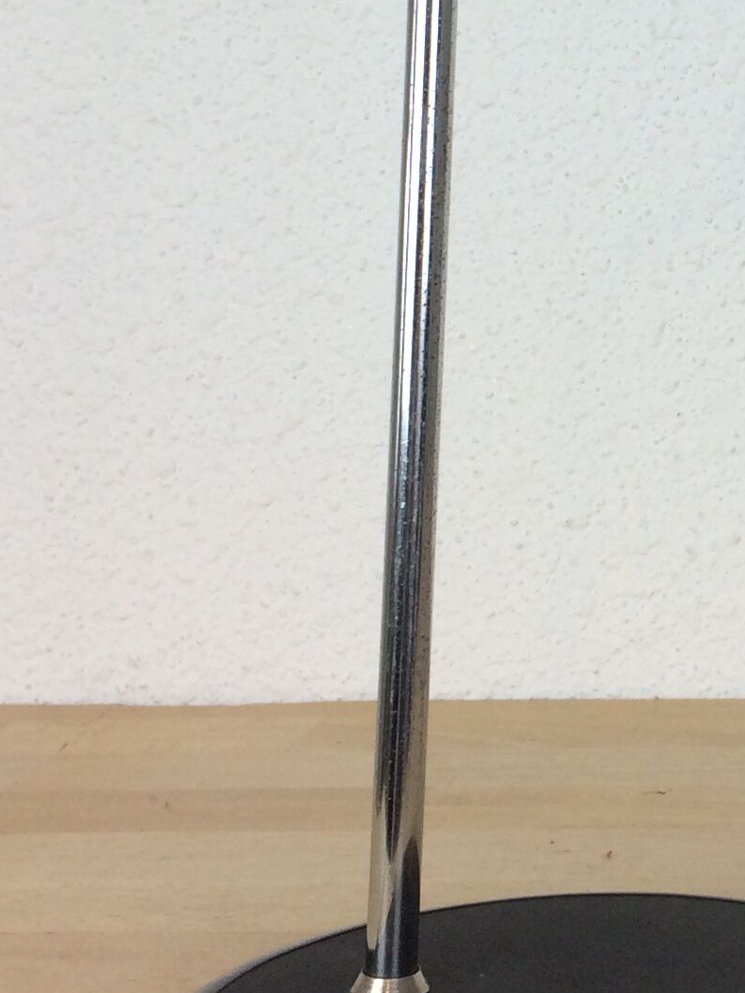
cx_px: 965
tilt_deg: +0.7
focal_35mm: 90
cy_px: 5
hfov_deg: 15.6
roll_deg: +1.9
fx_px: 2583
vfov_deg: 21.1
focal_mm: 4.15
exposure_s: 1/100
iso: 50
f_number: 2.2
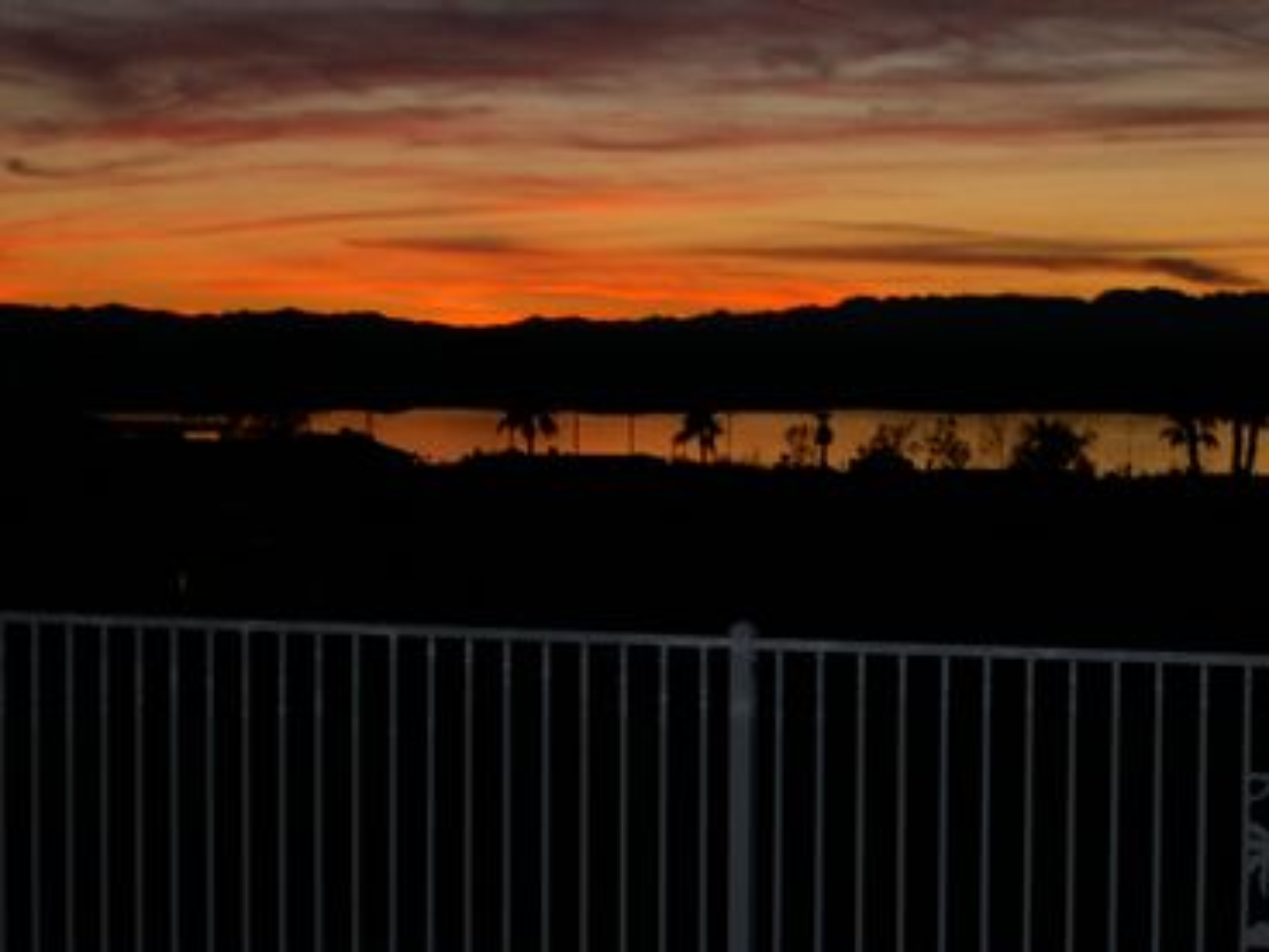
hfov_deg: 17.3
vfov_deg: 13.0
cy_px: 476
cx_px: 634
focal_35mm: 114
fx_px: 4179
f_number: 4.9
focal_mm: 24
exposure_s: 1/60
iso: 400
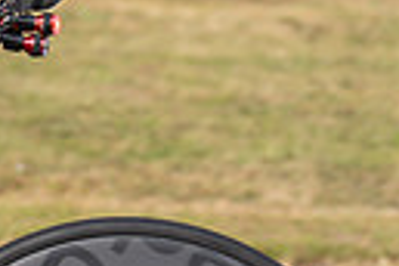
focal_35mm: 315
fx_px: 3491
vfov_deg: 4.3
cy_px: -203
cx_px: -448
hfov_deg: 6.3
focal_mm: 70
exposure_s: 1/1000
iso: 160
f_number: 4
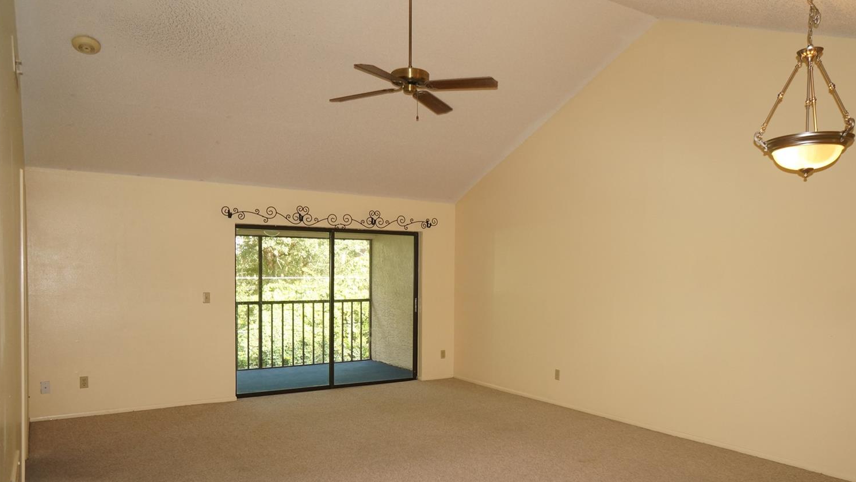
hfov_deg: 69.8
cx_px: 454
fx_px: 613
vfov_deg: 42.6
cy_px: 294
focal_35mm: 27
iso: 500
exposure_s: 1/60
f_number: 4
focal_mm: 16
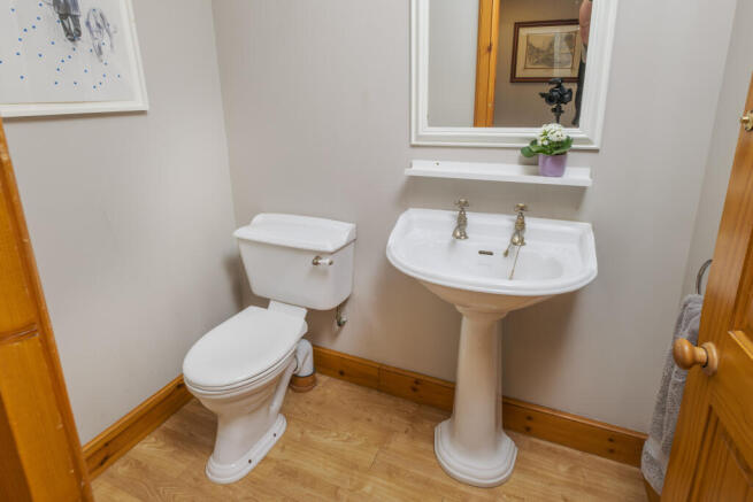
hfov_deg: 100.4
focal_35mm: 15
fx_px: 314
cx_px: 376
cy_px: 251
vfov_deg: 77.4
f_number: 6.4
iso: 400
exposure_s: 1/60
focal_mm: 10
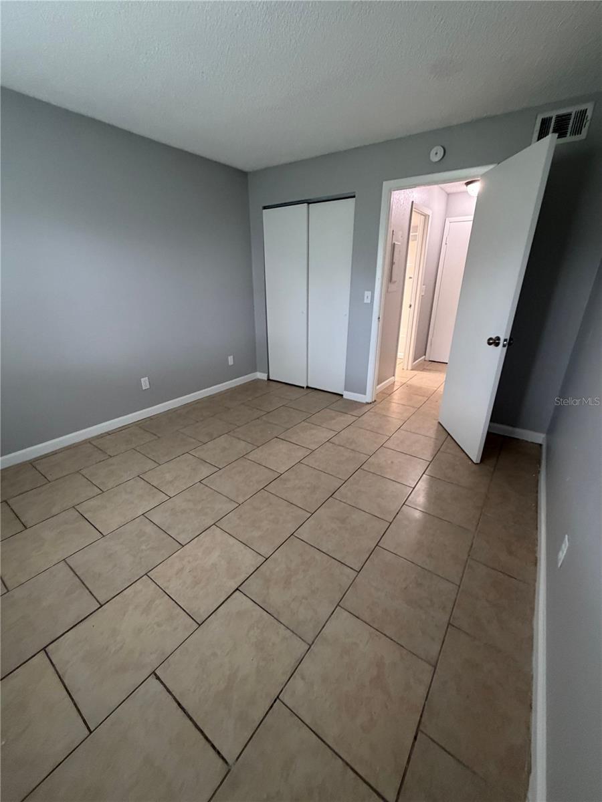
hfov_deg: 85.7
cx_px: 301
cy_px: 401
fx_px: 325
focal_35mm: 14
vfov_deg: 102.1
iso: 320
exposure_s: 1/60
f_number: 2.2
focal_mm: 2.22
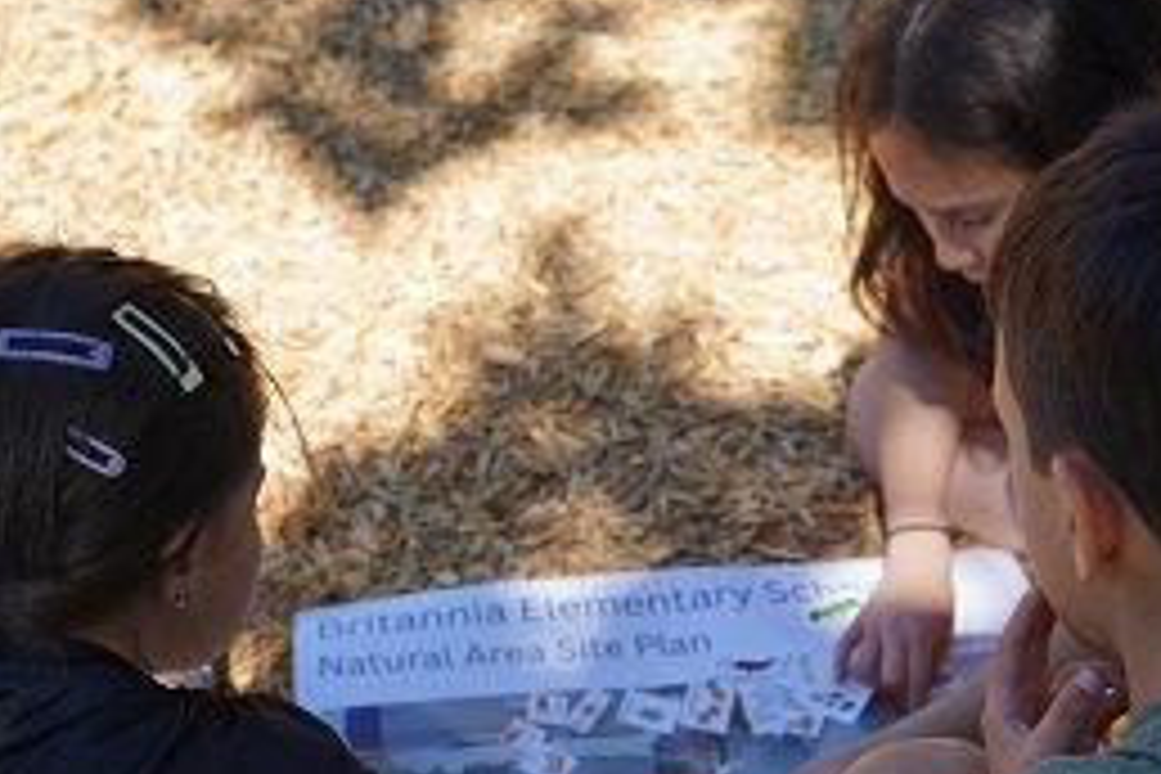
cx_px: 572
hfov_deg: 38.2
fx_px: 1677
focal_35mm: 52
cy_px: 616
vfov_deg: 25.6
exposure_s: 1/320
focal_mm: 28
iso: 100
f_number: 4.5
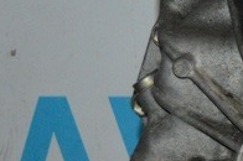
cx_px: 584
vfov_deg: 5.5
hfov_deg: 7.6
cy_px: 38
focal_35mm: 251
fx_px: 1691
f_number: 4.5
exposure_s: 1/60
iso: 2200
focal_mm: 32
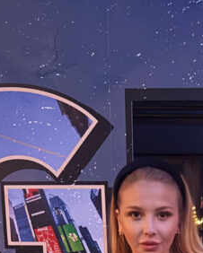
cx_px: 182
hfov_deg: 17.8
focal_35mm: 85
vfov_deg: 18.7
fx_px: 638
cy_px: 423
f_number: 1.78
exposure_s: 1/15
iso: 3200
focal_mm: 6.76
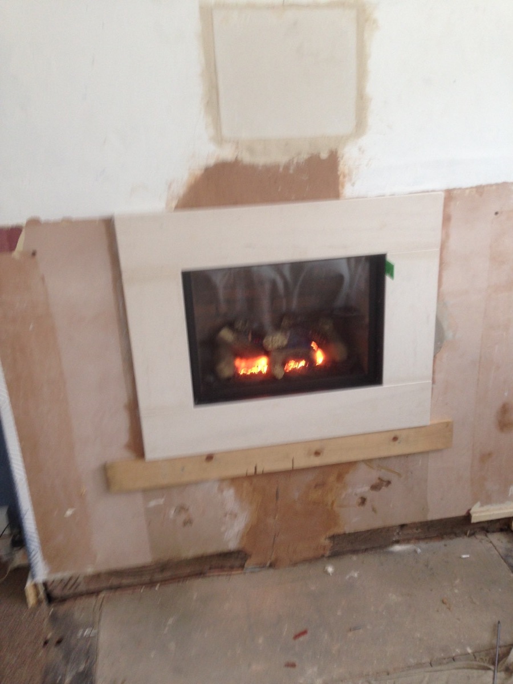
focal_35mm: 33
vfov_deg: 55.4
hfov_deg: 42.9
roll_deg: +4.1
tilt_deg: -20.4
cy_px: 342
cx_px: 256
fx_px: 652
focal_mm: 4.12
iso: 80
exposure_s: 1/20
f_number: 2.4
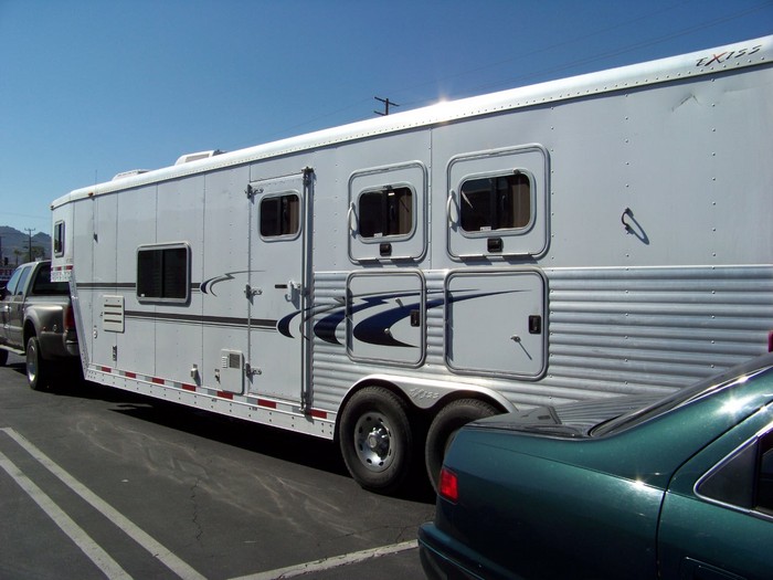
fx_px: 804
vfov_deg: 39.7
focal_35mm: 36
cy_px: 290
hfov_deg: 51.4
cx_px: 386
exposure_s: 1/1000
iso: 72
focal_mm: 5.85
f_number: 4
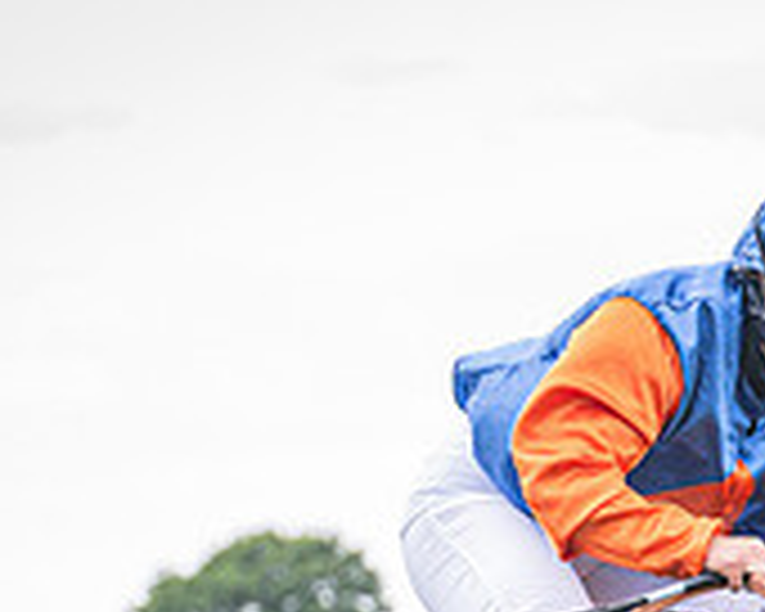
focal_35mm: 349
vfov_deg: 4.4
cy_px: 907
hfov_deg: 5.5
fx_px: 7902
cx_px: 801
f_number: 2.8
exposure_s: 1/1600
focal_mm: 70
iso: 400
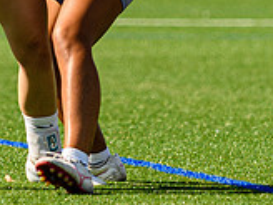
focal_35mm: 1021
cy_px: -166
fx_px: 8052
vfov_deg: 1.5
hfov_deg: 1.9
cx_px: 14
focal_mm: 150
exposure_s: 1/1600
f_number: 3.2
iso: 100
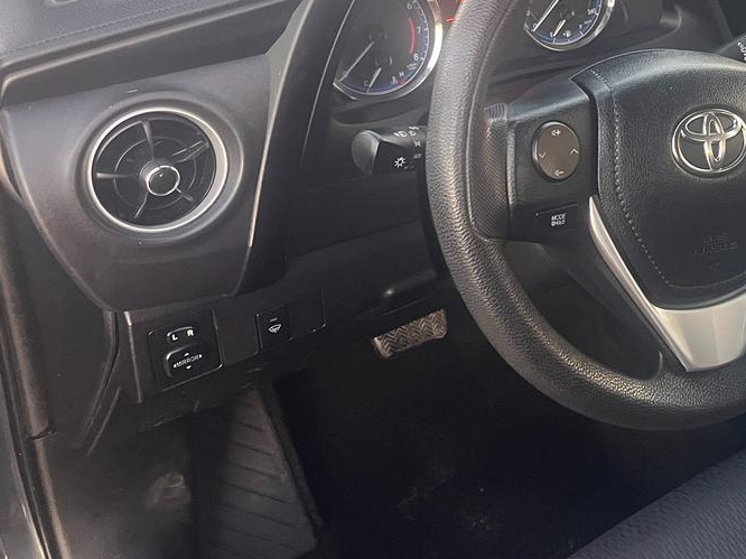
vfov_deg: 28.1
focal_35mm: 50
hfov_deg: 35.8
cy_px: 66
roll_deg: -0.3
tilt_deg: -26.0
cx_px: 675
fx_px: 1077
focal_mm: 5.1
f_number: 1.6
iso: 320
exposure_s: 1/60
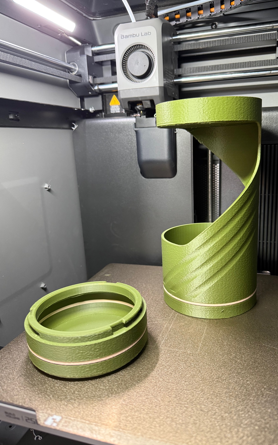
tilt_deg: -12.2
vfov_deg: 70.4
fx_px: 315
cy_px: 220
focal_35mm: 26
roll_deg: +3.2
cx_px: 165
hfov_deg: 47.3
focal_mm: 6.76
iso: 400
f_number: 1.78
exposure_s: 1/60
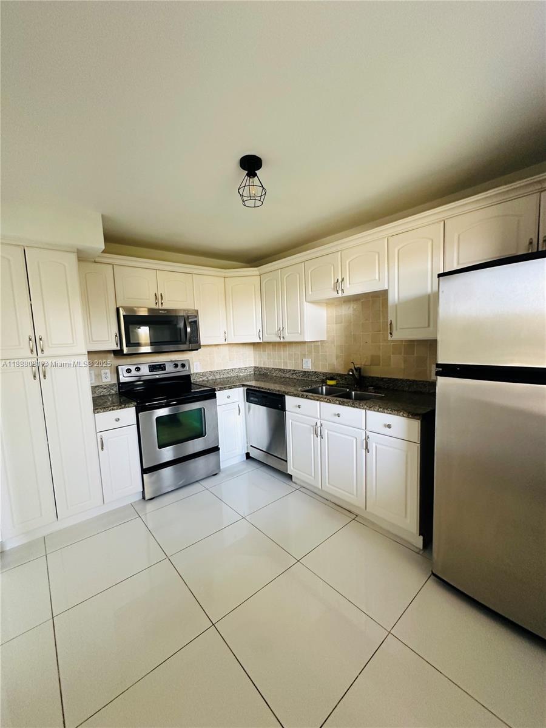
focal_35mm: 14
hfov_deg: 85.7
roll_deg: +1.5
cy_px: 364
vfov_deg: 102.1
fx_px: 294
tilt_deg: -4.7
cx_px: 273
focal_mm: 2.22
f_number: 2.2
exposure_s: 1/69
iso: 320
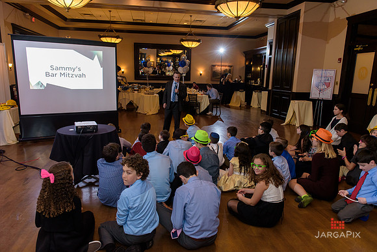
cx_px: 188
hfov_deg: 73.7
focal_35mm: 24
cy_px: 126
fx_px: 251
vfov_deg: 53.2
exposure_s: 1/125
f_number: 3.2
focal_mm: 24
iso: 1600
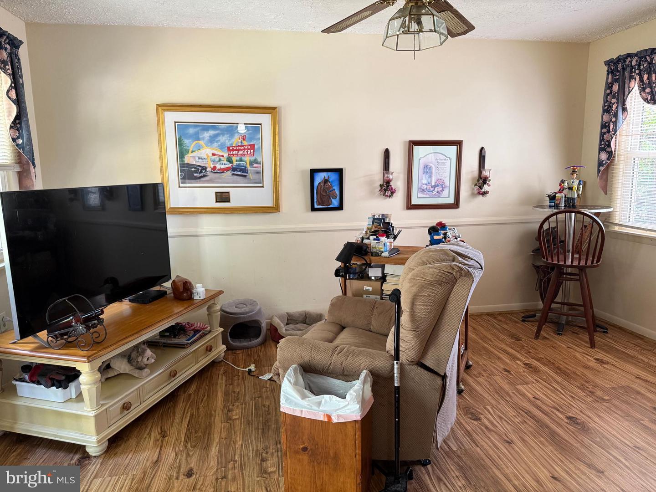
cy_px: 246
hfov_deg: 71.6
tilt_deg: -8.6
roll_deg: +1.0
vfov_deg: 56.8
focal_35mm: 24
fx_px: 455
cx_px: 328
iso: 250
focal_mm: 6.76
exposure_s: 1/60
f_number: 1.78
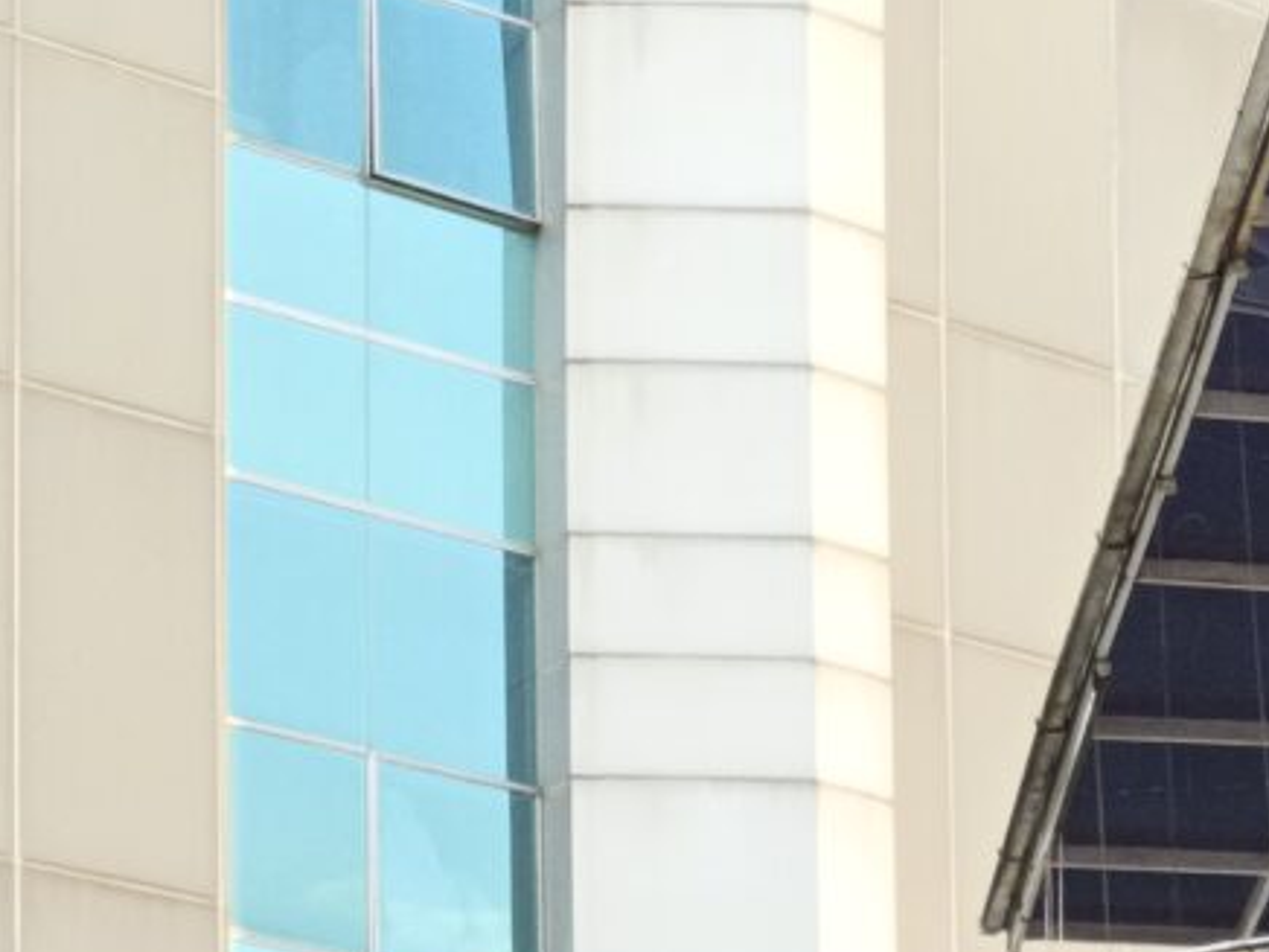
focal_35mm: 135
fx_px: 4949
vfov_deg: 9.4
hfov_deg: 13.1
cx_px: 2352
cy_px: 2486
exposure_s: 1/186
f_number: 1.79
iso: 71
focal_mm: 4.71
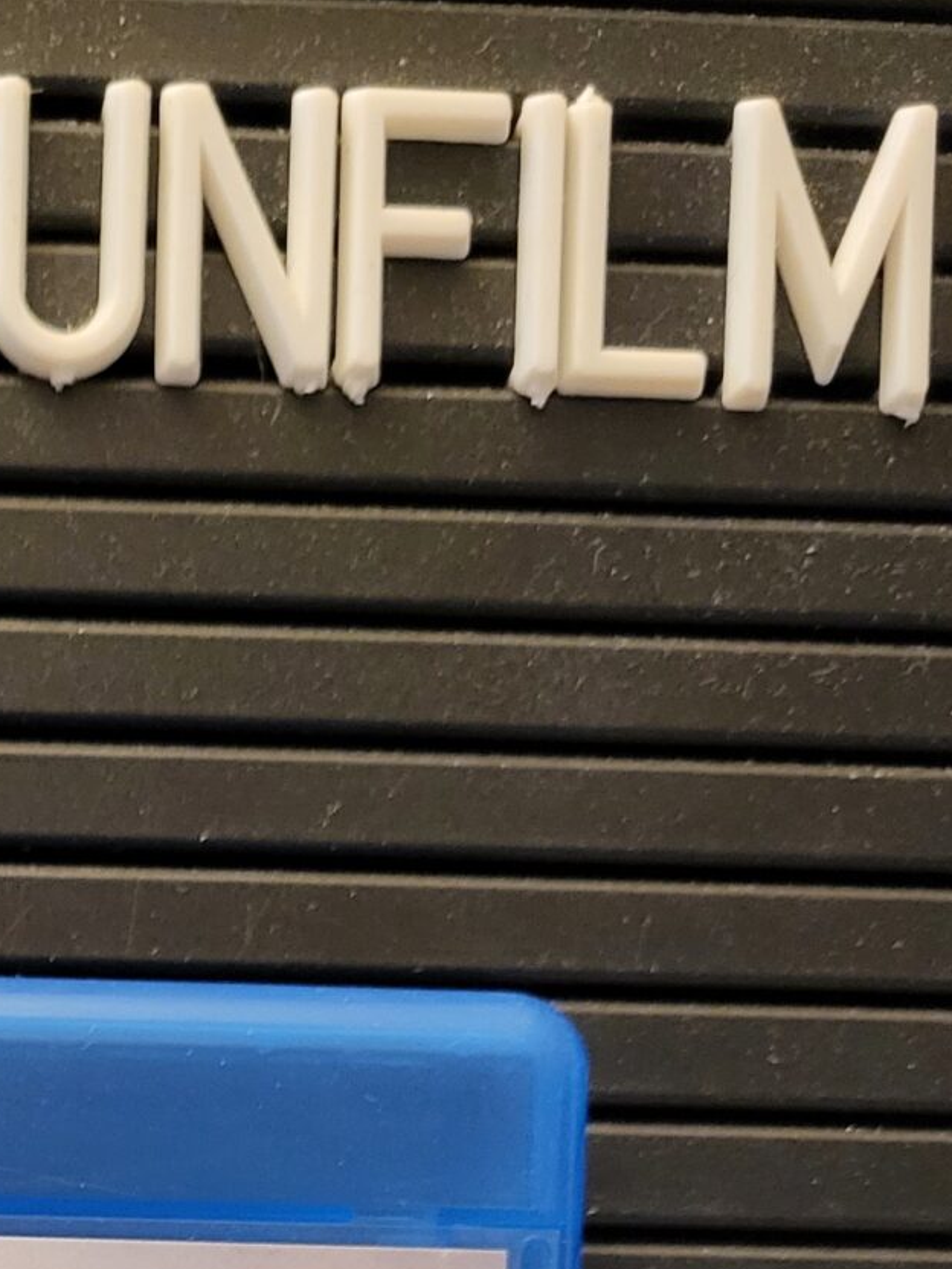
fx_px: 2934
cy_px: 1707
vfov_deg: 21.7
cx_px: -412
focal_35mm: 80
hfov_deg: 16.9
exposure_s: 1/30
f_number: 1.8
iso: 500
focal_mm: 5.4
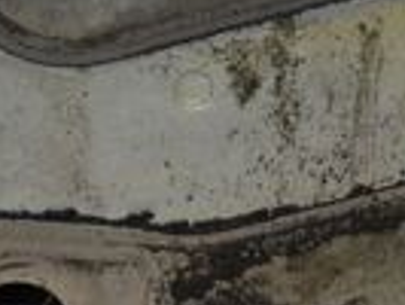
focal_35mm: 458
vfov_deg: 3.3
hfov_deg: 4.3
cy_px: 198
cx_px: 311
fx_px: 5363
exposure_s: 1/200
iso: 800
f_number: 7.1
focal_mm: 66
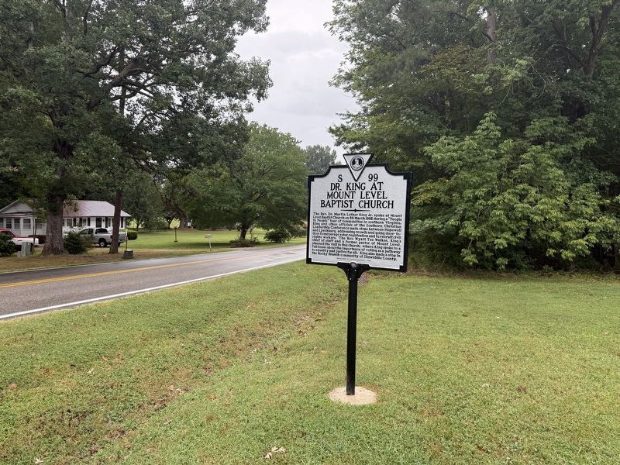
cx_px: 310
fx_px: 430
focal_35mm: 24
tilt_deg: -1.9
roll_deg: -2.7
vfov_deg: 56.8
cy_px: 232
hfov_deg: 71.6
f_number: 1.78
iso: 125
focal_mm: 6.76
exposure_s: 1/240
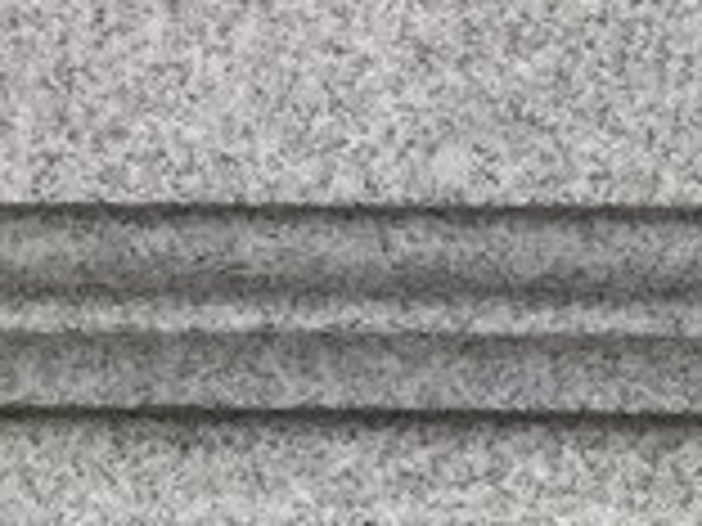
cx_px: 1382
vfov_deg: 8.4
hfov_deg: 11.3
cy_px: 1340
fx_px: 3224
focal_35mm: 159
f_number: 2.4
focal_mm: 3.3
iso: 25
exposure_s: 1/105
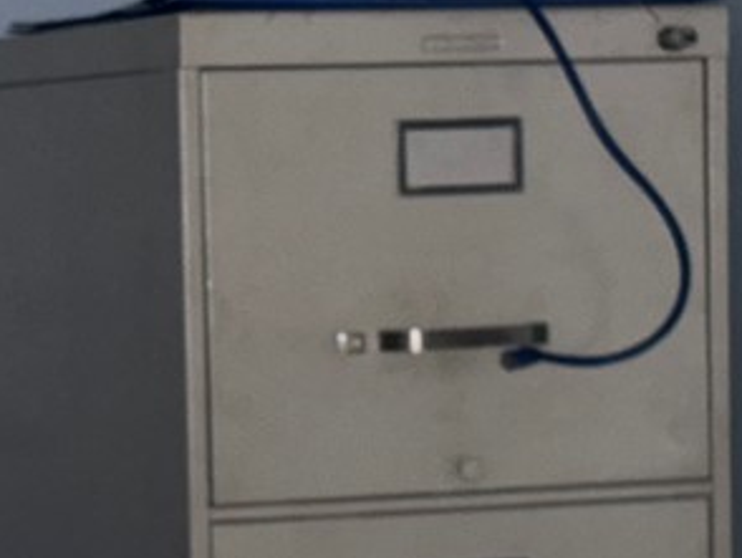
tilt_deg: -3.9
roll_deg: +0.9
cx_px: 235
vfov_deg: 8.2
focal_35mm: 181
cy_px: 495
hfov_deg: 10.9
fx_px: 3883
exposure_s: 1/4
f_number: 1.6
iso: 100
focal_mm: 5.96
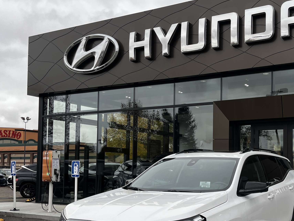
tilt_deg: +5.3
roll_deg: +0.3
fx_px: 374
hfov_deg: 41.6
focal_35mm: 44
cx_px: 223
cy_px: 153
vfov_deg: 32.5
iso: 50
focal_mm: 5.1
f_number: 1.6
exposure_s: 1/751
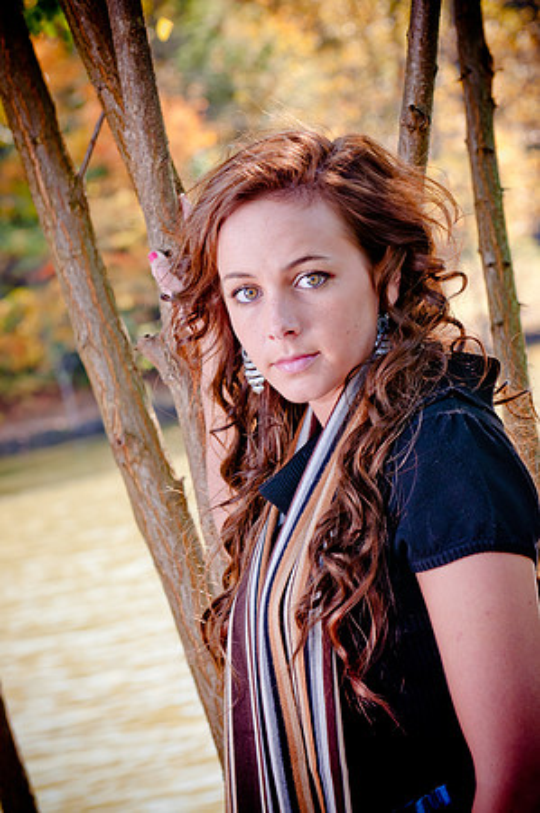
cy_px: 406
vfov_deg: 19.5
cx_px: 270
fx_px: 2368
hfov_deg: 13.0
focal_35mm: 105
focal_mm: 70
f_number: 5.6
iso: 200
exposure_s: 1/60
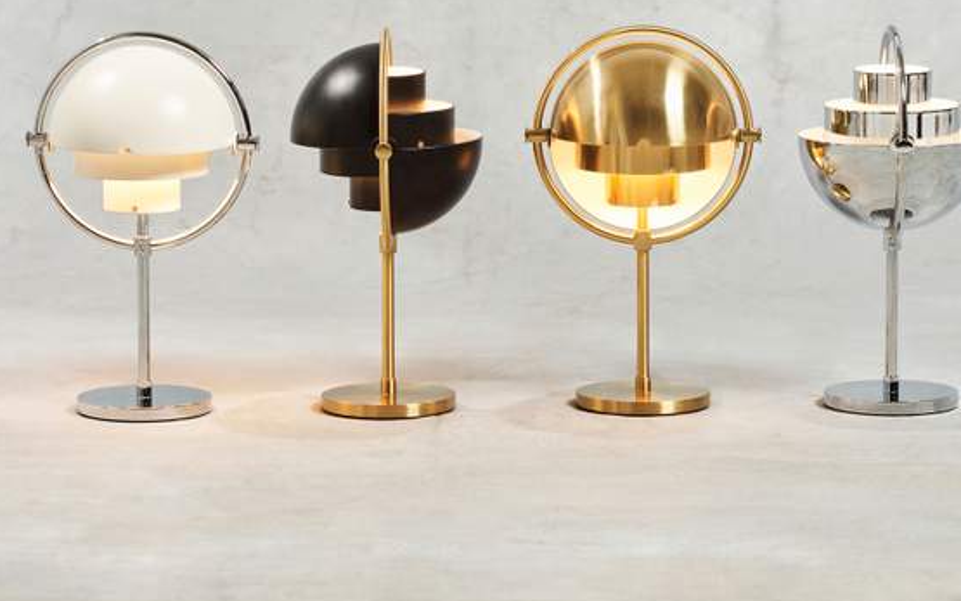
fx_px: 4427
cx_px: 511
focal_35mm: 169
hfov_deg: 12.4
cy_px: 160
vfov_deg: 7.8
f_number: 8
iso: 500
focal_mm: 100
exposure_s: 1/60
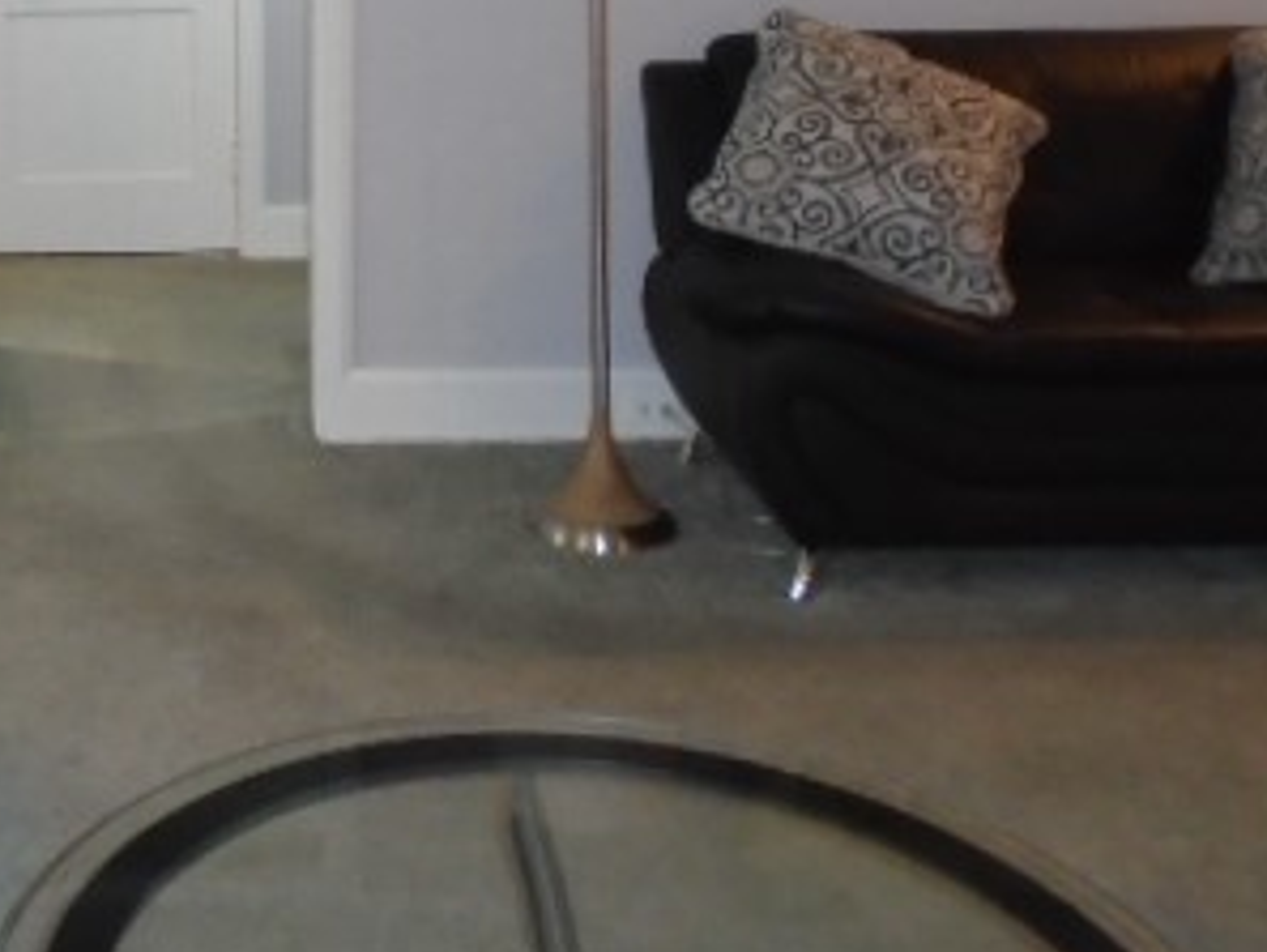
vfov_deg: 25.0
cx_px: 68
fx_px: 2051
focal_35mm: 56
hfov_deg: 32.2
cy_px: 21
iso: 400
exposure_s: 1/30
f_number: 3.2
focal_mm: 4.6
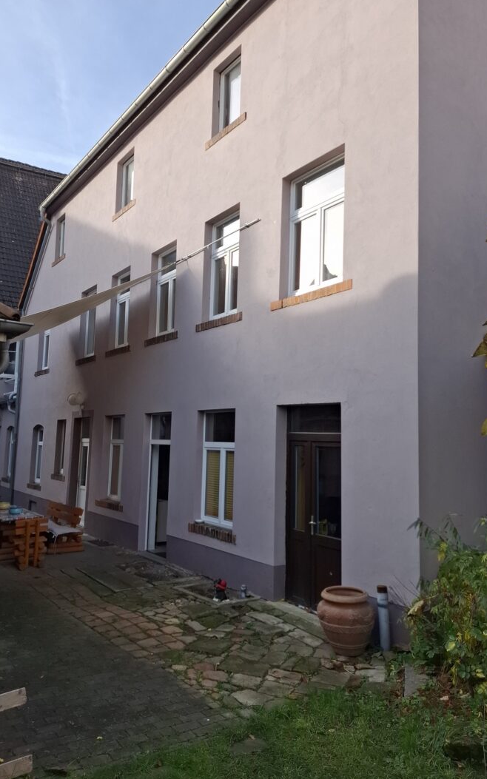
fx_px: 531
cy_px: 394
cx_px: 216
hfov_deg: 49.2
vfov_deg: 72.5
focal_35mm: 25
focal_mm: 5.54
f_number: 1.8
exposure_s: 1/608
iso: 50
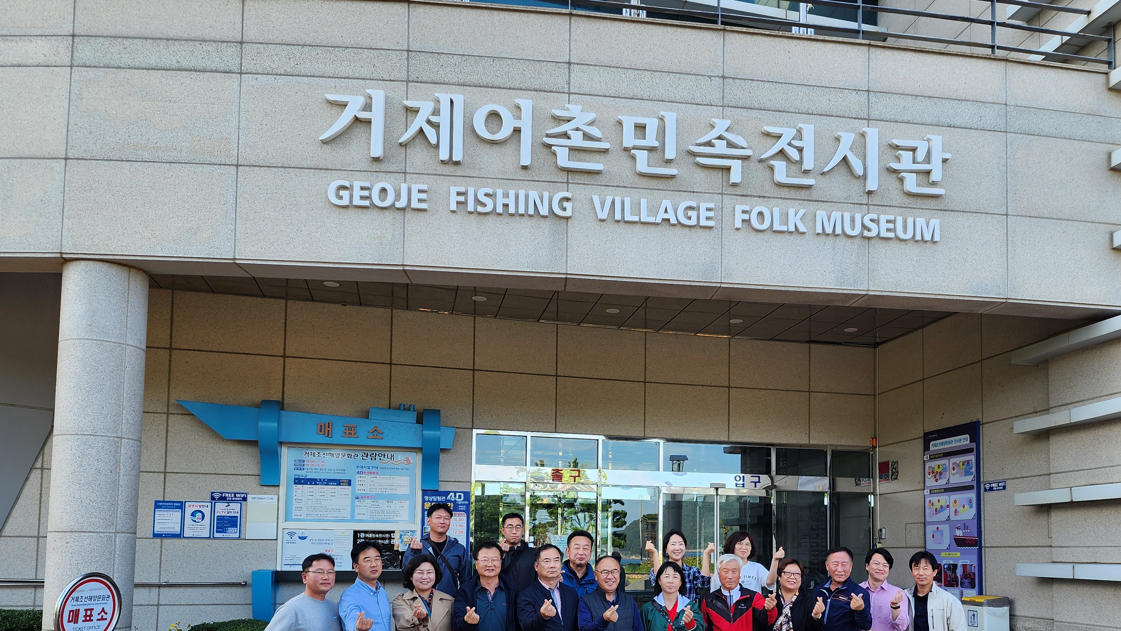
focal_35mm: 30
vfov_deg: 37.6
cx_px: 659
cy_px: 501
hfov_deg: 63.9
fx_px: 892
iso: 20
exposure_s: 1/180
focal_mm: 6.4
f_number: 1.8
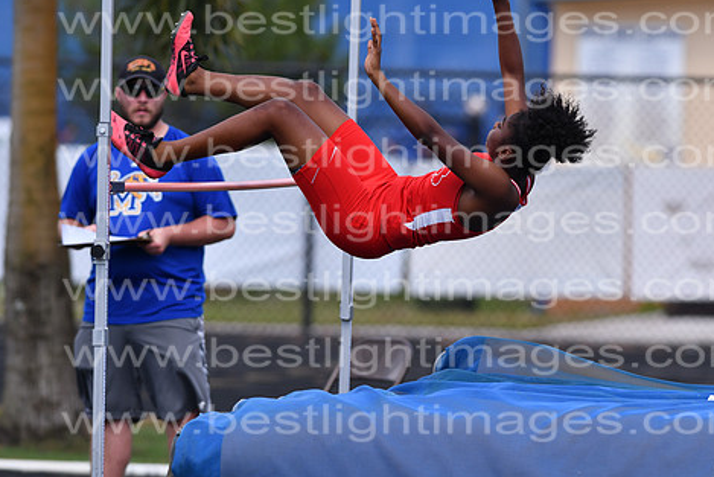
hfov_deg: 3.7
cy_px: 190
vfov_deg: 2.5
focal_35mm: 556
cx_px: 408
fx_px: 11030
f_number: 4
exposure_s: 1/2000
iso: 200
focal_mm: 300
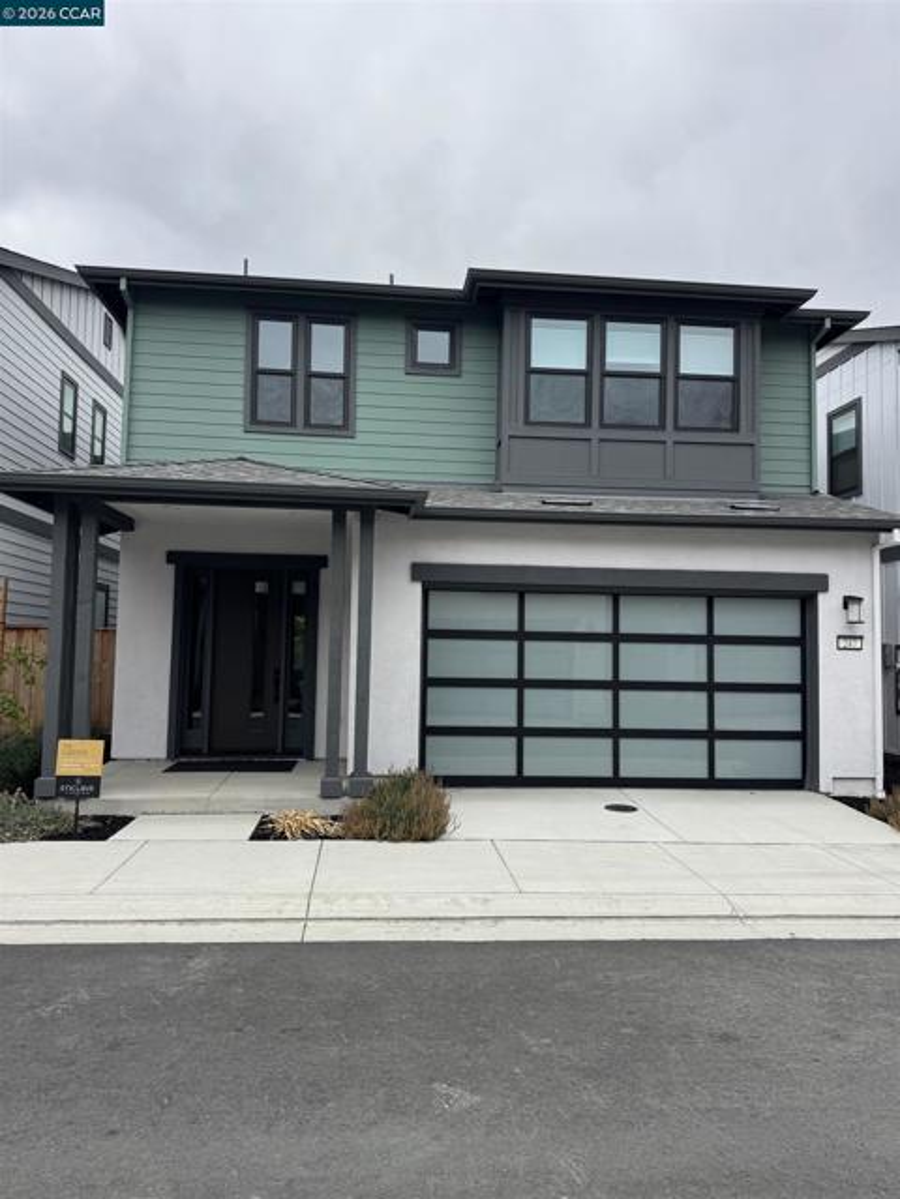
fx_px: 832
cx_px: 450
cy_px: 600
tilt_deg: +4.0
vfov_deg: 71.6
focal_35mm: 24
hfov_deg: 56.8
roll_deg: -0.8
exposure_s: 1/1923
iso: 80
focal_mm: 6.76
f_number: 1.78
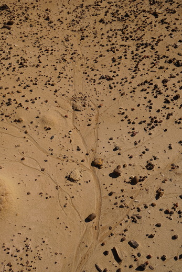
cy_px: 136
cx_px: 91
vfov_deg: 51.3
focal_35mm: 38
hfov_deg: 35.5
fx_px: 284
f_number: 8
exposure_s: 1/640
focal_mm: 25
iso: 100
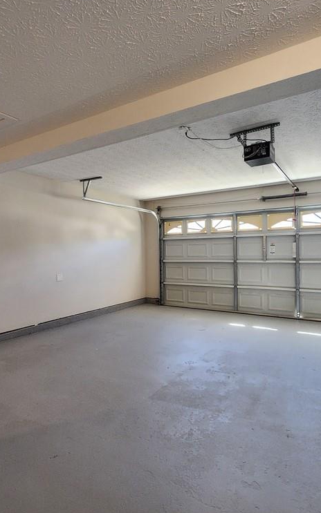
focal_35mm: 19
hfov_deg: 62.2
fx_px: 266
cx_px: 160
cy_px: 255
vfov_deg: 88.0
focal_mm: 2.2
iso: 320
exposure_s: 1/60
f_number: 2.2
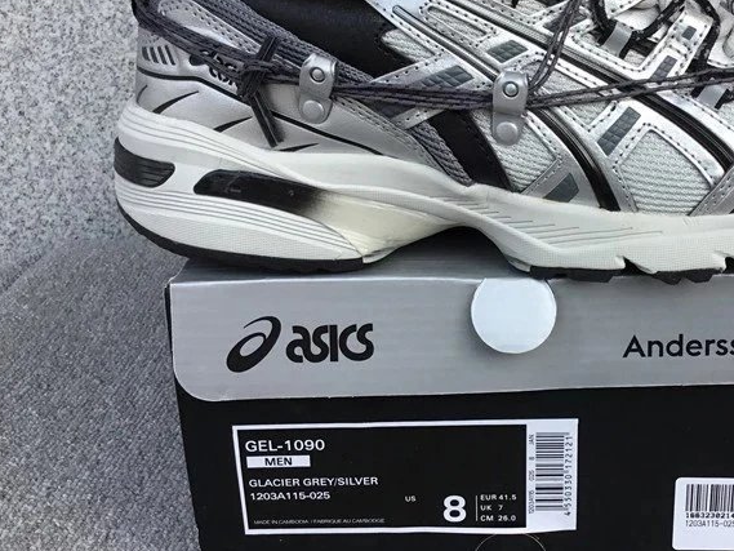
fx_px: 1039
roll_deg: +0.6
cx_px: 530
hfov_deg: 38.1
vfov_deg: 29.5
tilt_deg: -19.5
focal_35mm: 49
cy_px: 197
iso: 25
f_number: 2.4
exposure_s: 1/416
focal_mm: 3.3
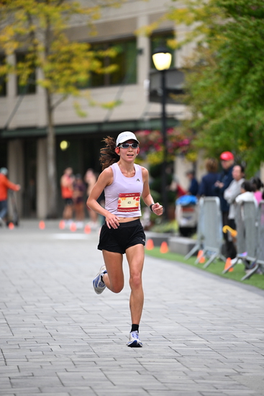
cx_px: 132
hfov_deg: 6.9
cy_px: 198
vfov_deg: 10.3
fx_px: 2198
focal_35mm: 200
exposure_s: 1/1000
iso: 1600
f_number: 2.8
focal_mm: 200
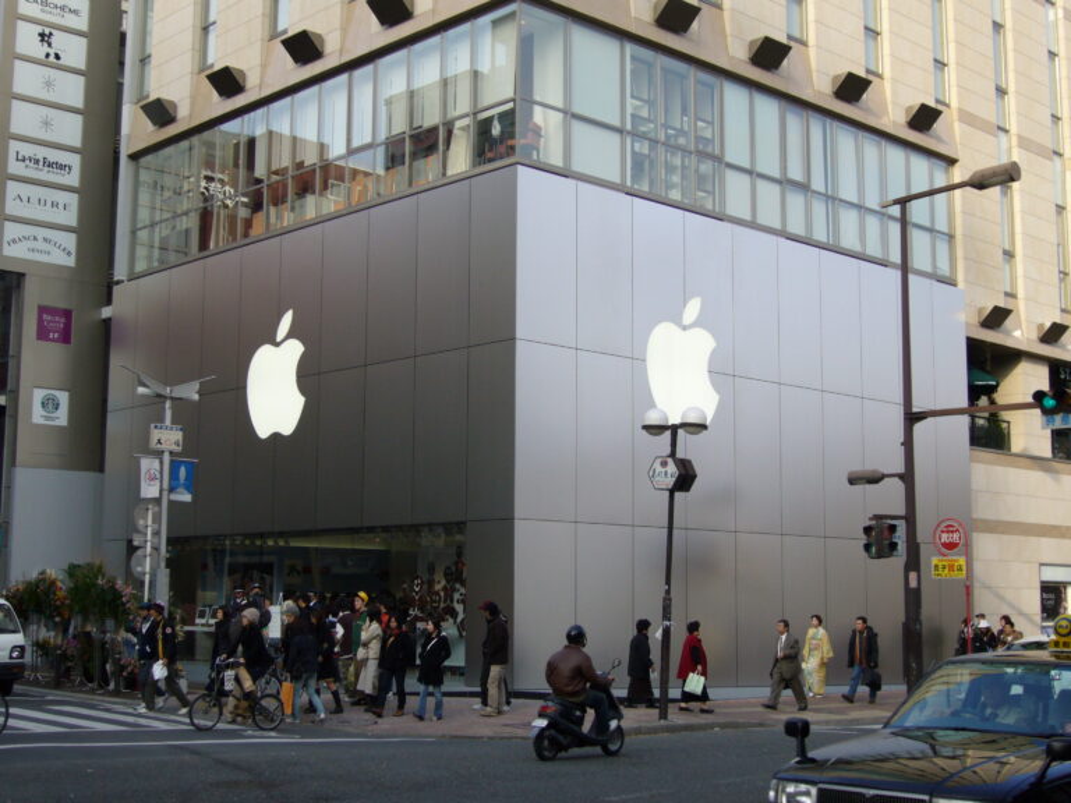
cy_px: 402
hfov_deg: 38.2
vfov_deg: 29.1
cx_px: 536
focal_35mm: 50
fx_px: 1547
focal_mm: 8.3
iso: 80
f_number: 3.3
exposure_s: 1/400
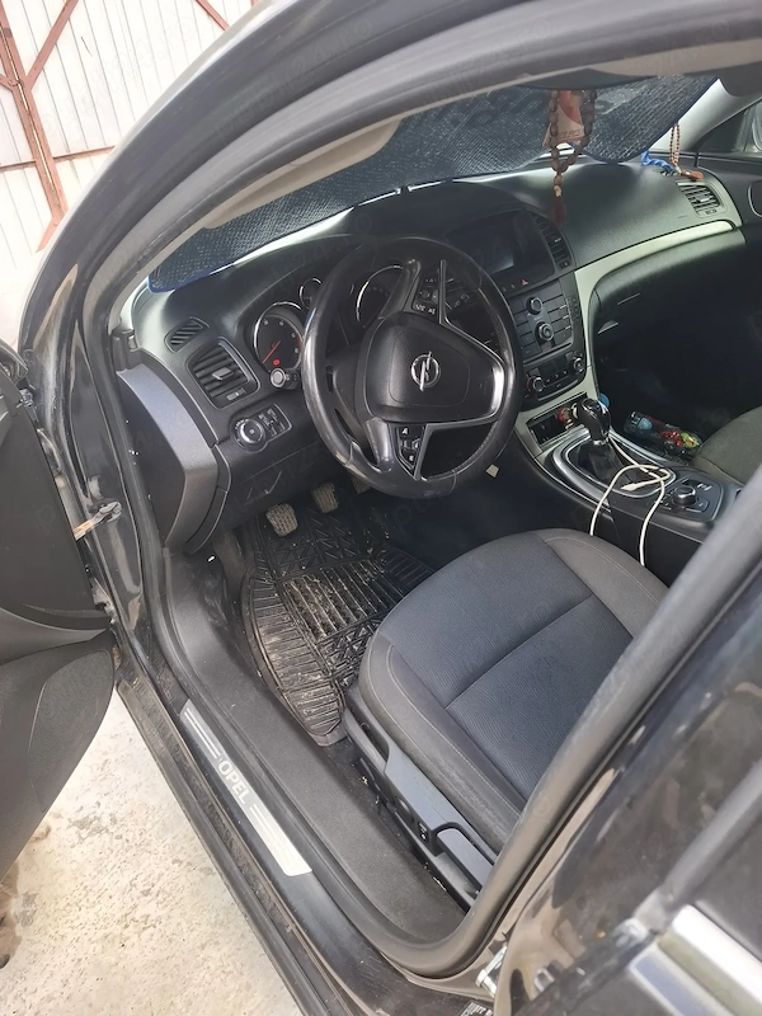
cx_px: 381
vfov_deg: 73.9
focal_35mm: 23
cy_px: 508
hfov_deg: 58.9
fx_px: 675
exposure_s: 1/100
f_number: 1.8
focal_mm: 5.54
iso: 100
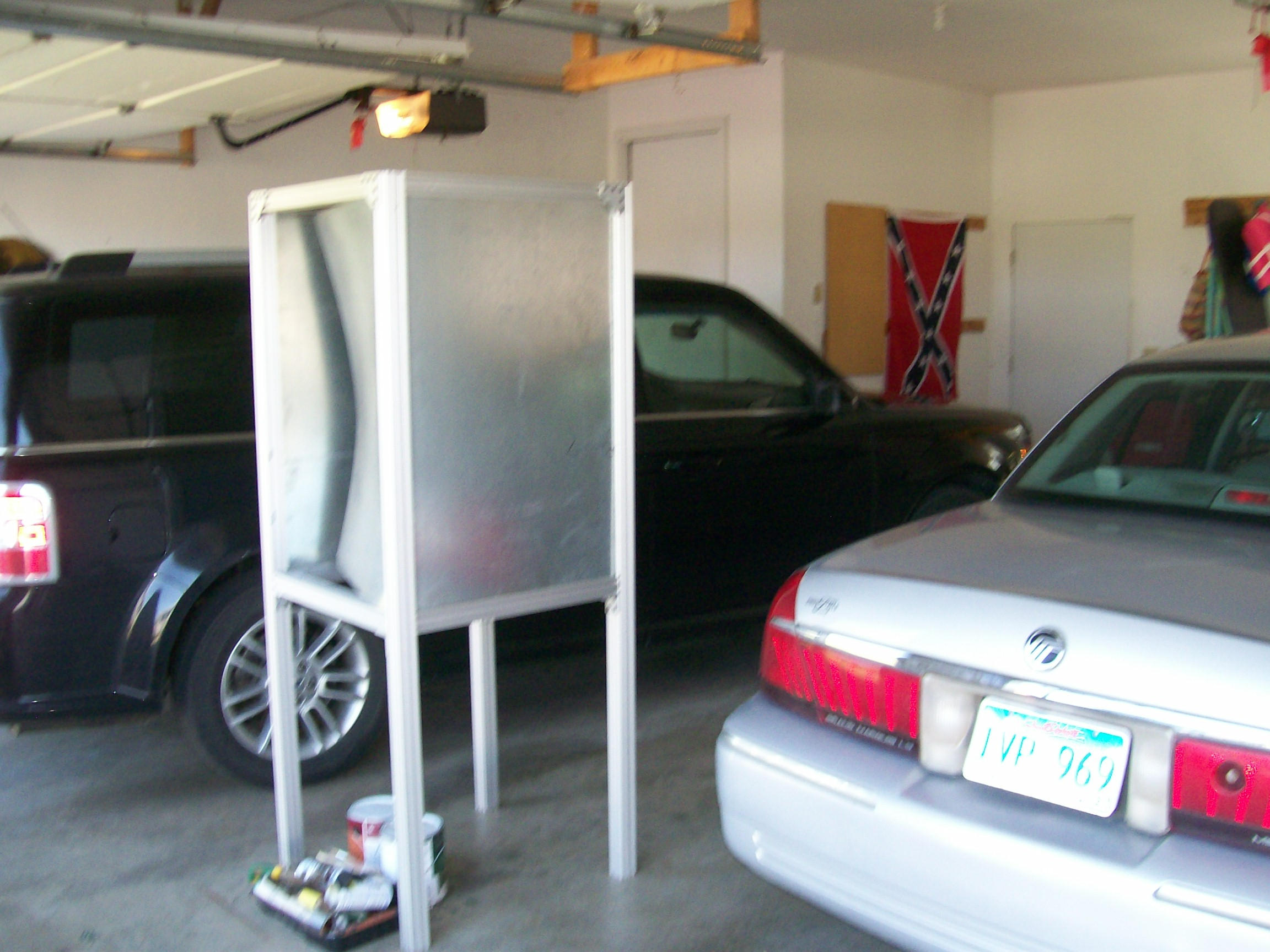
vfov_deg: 39.7
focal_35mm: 36
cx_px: 635
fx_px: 1321
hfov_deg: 51.4
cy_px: 476
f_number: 2.7
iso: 140
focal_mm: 6
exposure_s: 1/90.3
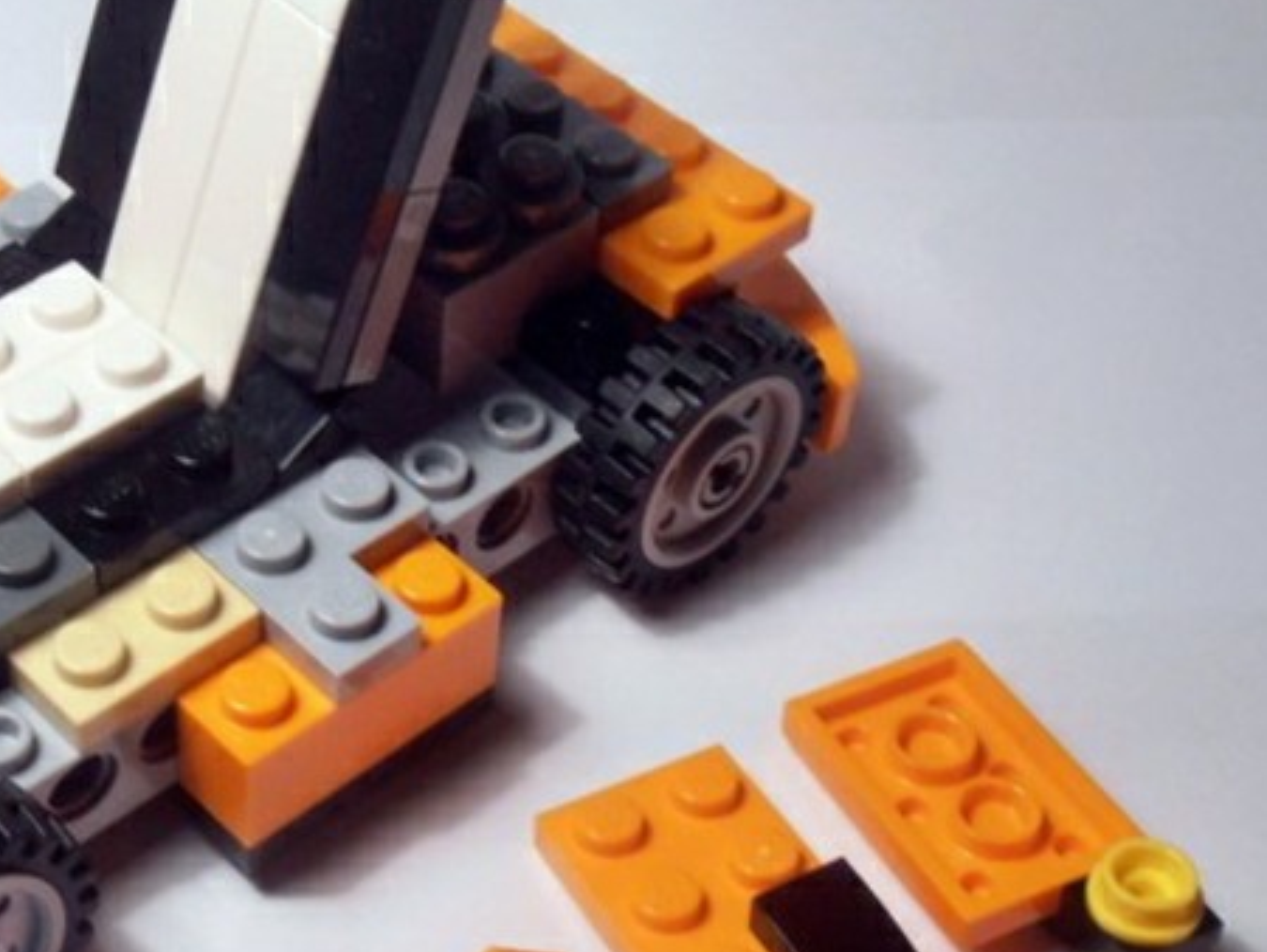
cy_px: 570
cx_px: 343
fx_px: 2710
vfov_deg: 19.9
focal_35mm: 74
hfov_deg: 26.0
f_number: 3.9
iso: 80
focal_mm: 6.61
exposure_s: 1/40
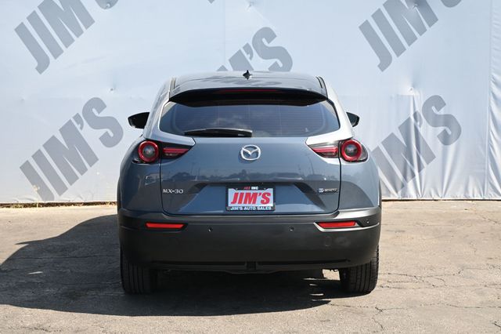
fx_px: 876
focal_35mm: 63
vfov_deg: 21.5
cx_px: 250
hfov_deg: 31.9
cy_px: 167
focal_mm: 42
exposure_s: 1/250
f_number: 5.6
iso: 320
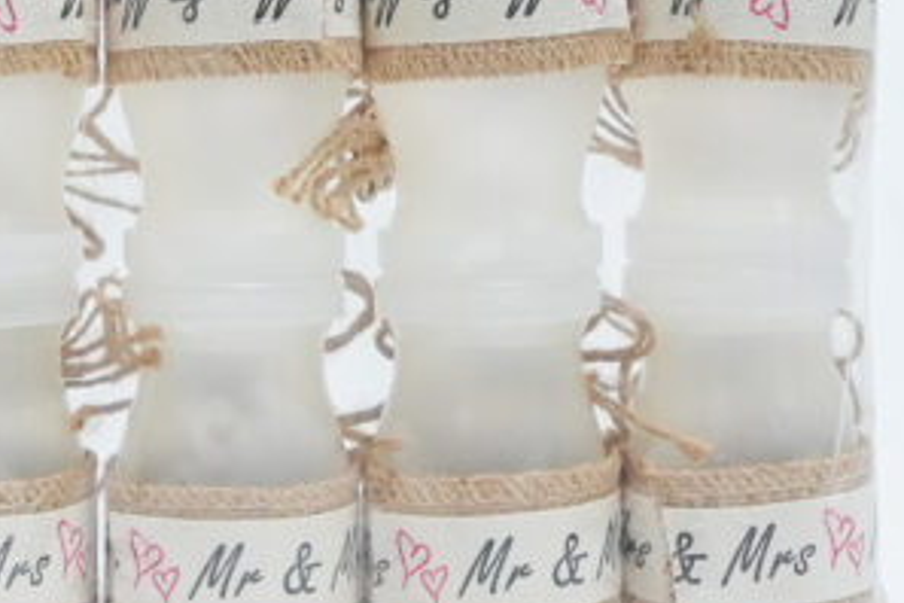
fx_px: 2486
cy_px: 142
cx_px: 55
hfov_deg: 20.1
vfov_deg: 13.8
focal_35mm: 99
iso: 2500
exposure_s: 1/160
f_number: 8
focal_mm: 28
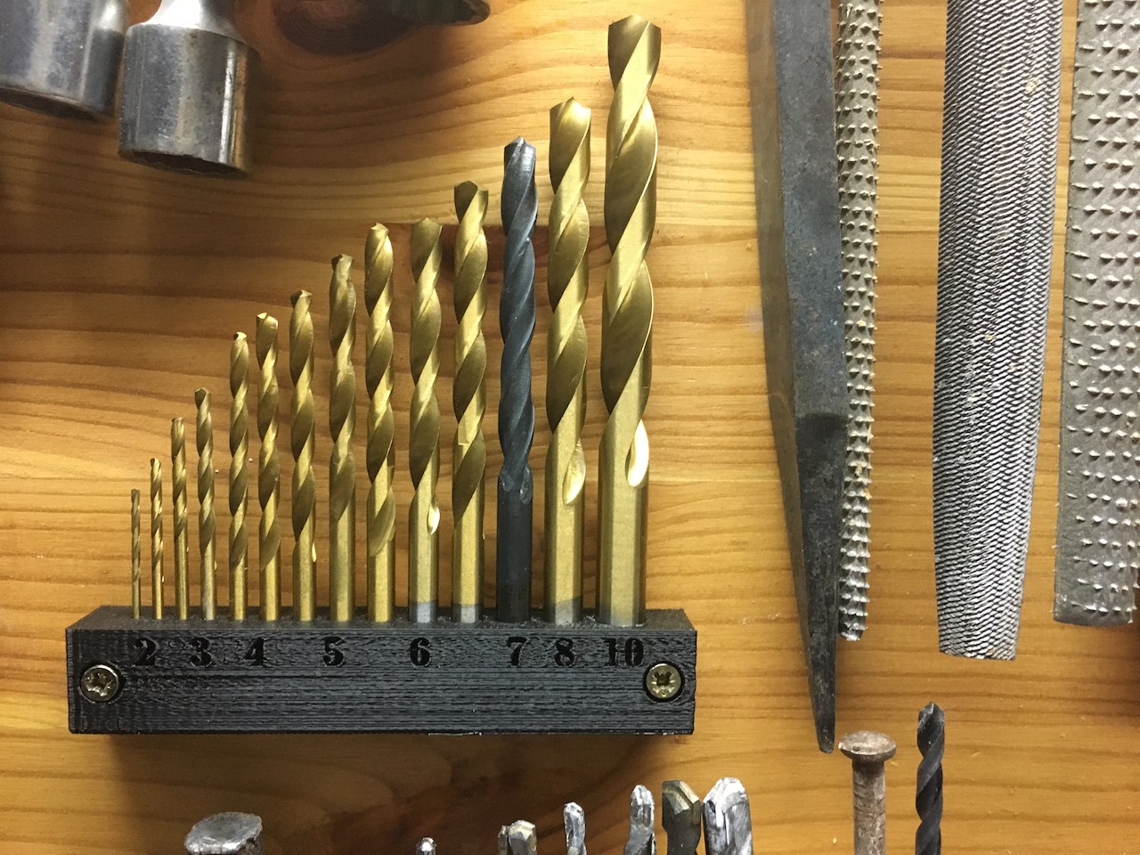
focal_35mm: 29
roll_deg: -0.2
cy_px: 428
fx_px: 955
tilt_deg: -4.8
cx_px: 570
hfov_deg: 61.7
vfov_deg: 48.2
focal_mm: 4.15
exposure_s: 1/25
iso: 200
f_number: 2.2
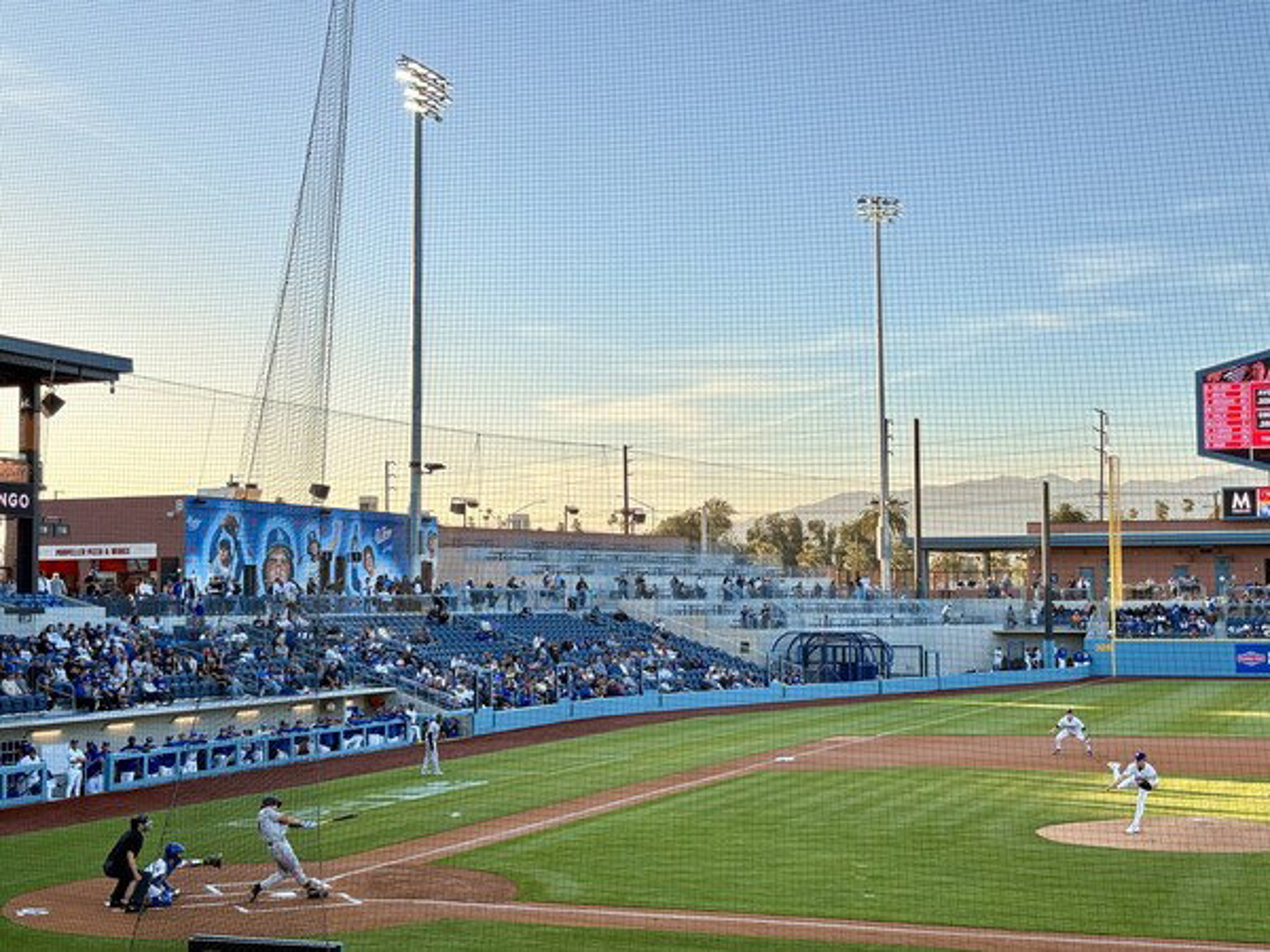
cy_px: 476
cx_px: 635
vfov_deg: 28.0
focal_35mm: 52
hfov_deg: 36.8
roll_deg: +0.5
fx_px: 1908
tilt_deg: +3.0
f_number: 1.6
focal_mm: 5.96
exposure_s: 1/323
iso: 50
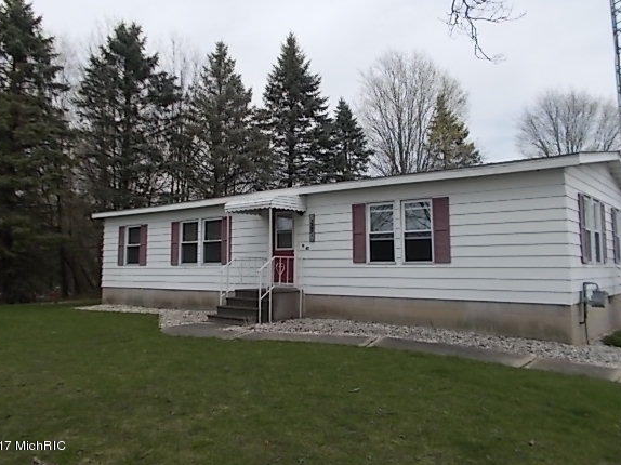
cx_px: 313
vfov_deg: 48.1
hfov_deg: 61.7
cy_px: 208
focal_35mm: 29
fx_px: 520
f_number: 8
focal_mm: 4.6
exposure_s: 1/160
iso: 80
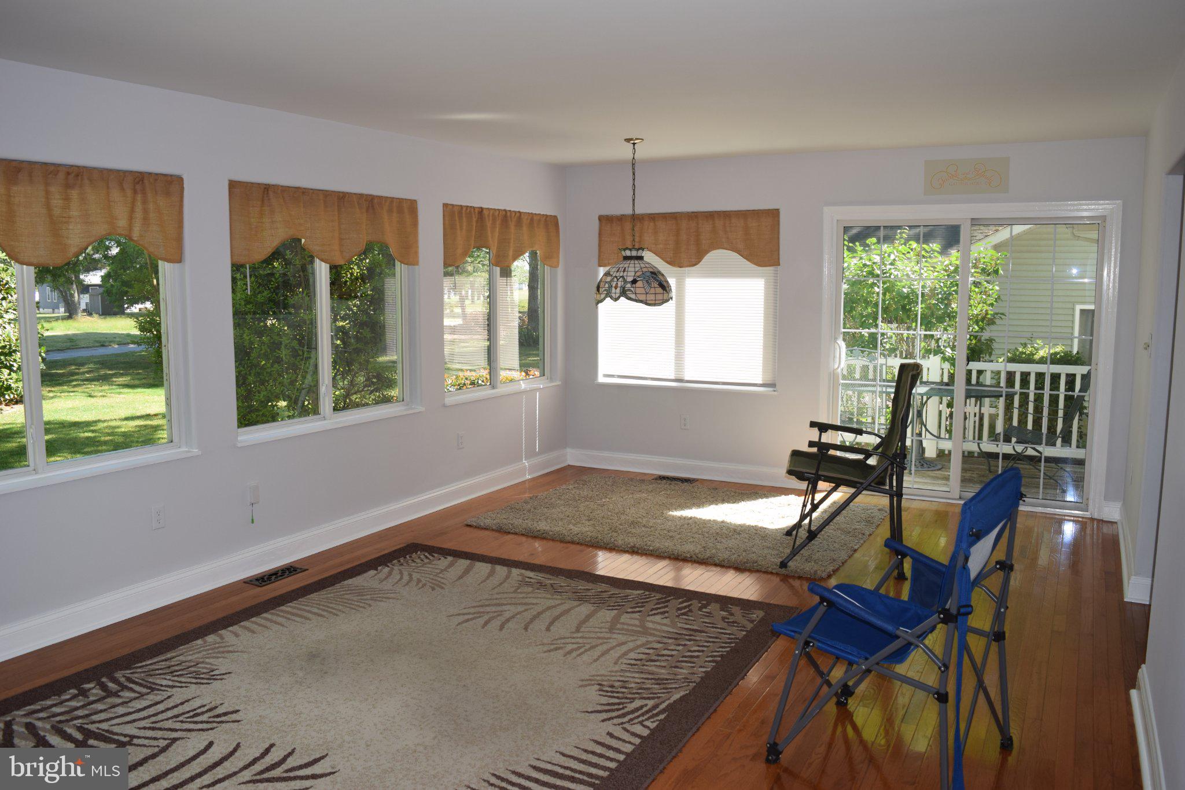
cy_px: 395
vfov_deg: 47.9
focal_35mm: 27
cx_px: 592
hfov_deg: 67.4
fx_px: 889
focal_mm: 18
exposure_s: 1/125
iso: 160
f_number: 5.6
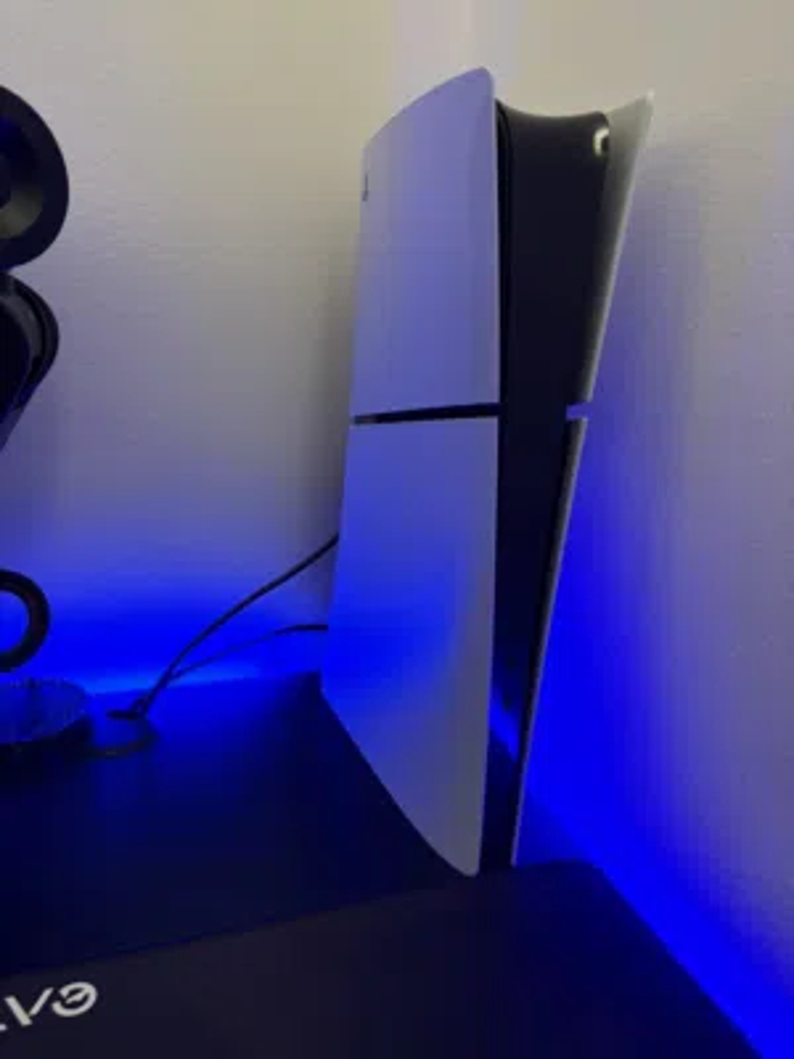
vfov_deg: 67.3
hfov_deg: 53.1
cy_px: 530
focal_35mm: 26
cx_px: 397
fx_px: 795
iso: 250
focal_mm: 5.96
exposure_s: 1/50
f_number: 1.6
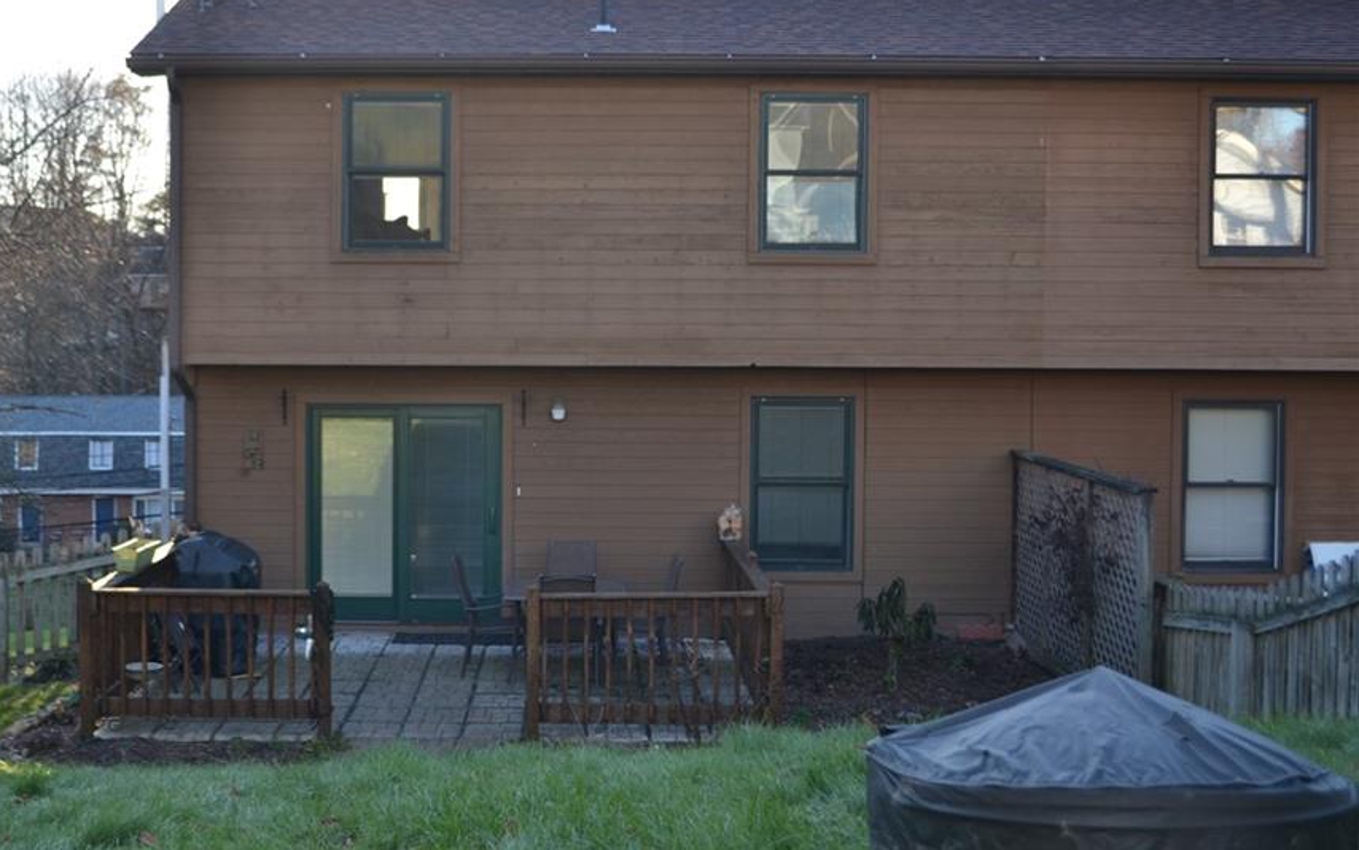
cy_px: 350
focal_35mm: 44
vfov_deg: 29.2
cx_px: 546
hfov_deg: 45.0
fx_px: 1630
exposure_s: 1/125
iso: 140
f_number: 4
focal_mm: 24
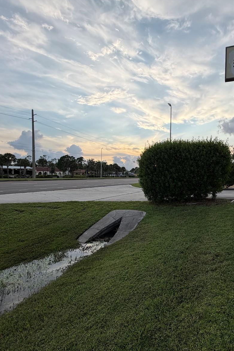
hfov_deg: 59.9
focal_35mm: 20
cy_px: 177
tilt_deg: -0.7
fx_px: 195
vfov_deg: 84.0
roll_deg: +0.0
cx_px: 163
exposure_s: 1/770
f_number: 2.2
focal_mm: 2.22
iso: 40
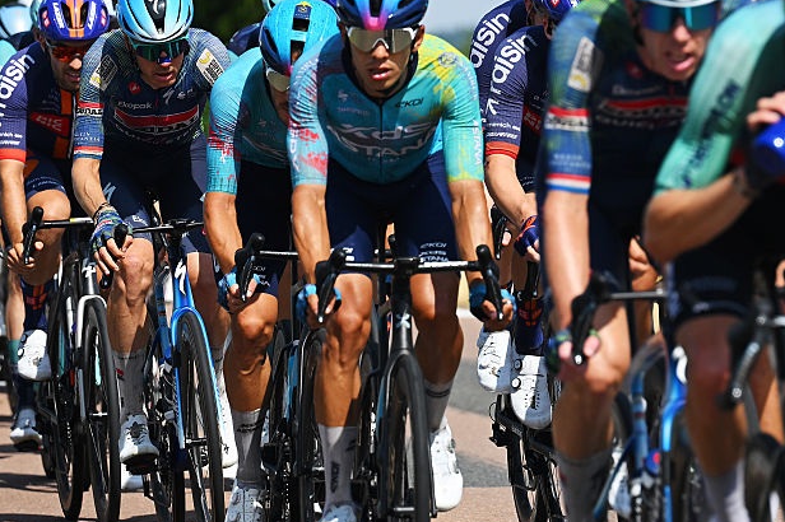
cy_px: 219
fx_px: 9785
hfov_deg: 4.6
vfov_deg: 3.1
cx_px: 173
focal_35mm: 449
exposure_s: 1/2500
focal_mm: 180
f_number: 4.5
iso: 250
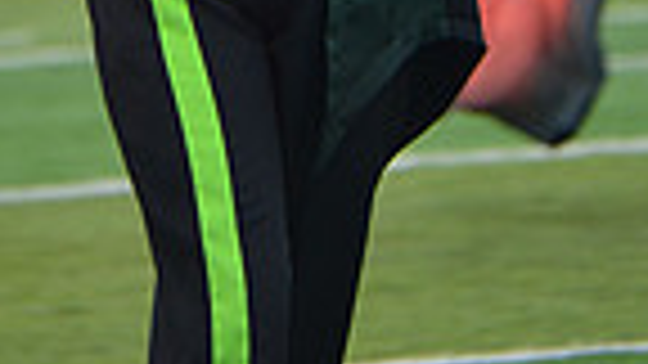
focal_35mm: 917
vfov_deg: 1.3
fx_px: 15756
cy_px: -494
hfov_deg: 2.4
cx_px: 191
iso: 200
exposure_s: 1/640
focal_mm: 280
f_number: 5.6
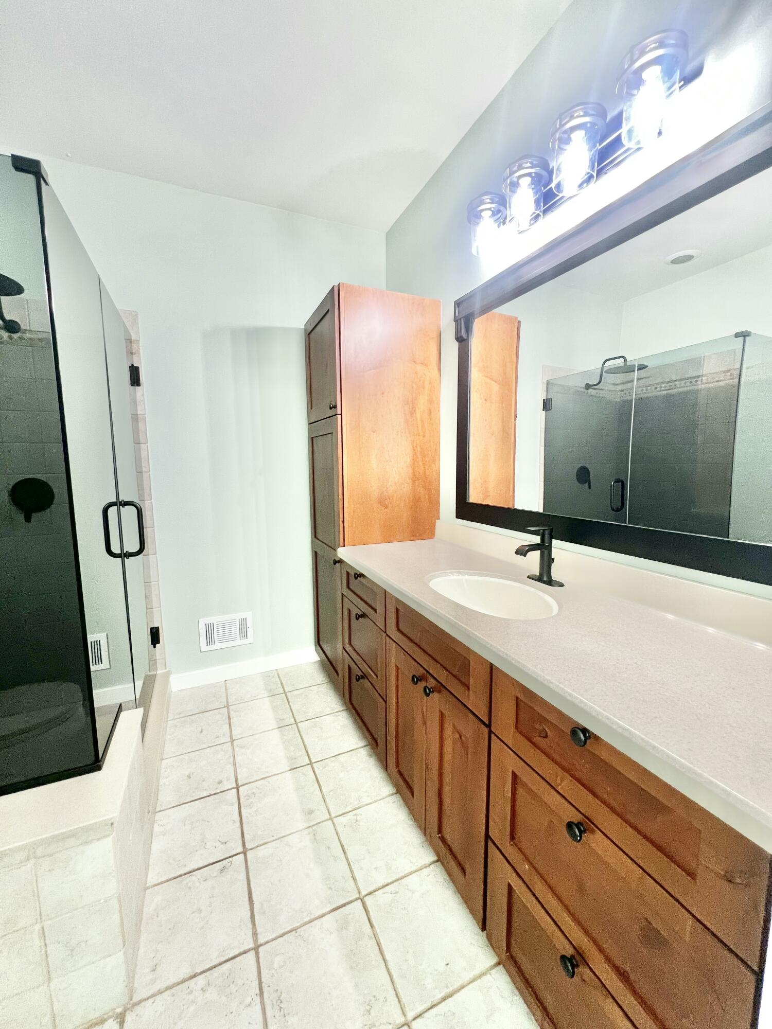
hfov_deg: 89.9
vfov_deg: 106.2
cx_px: 386
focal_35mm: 13
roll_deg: +0.4
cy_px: 514
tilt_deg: -6.3
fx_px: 387
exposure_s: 1/60
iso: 200
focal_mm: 1.57
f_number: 1.8
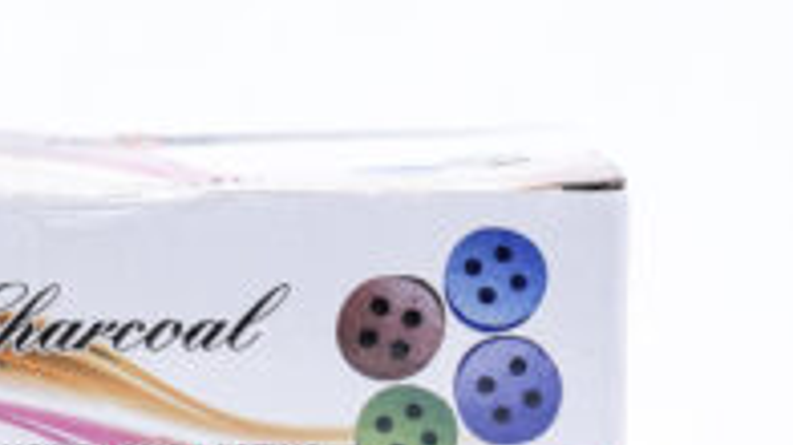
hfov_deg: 13.2
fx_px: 3384
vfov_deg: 7.5
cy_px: 309
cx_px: 73
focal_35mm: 161
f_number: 8
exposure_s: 1/250
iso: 3200
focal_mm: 70
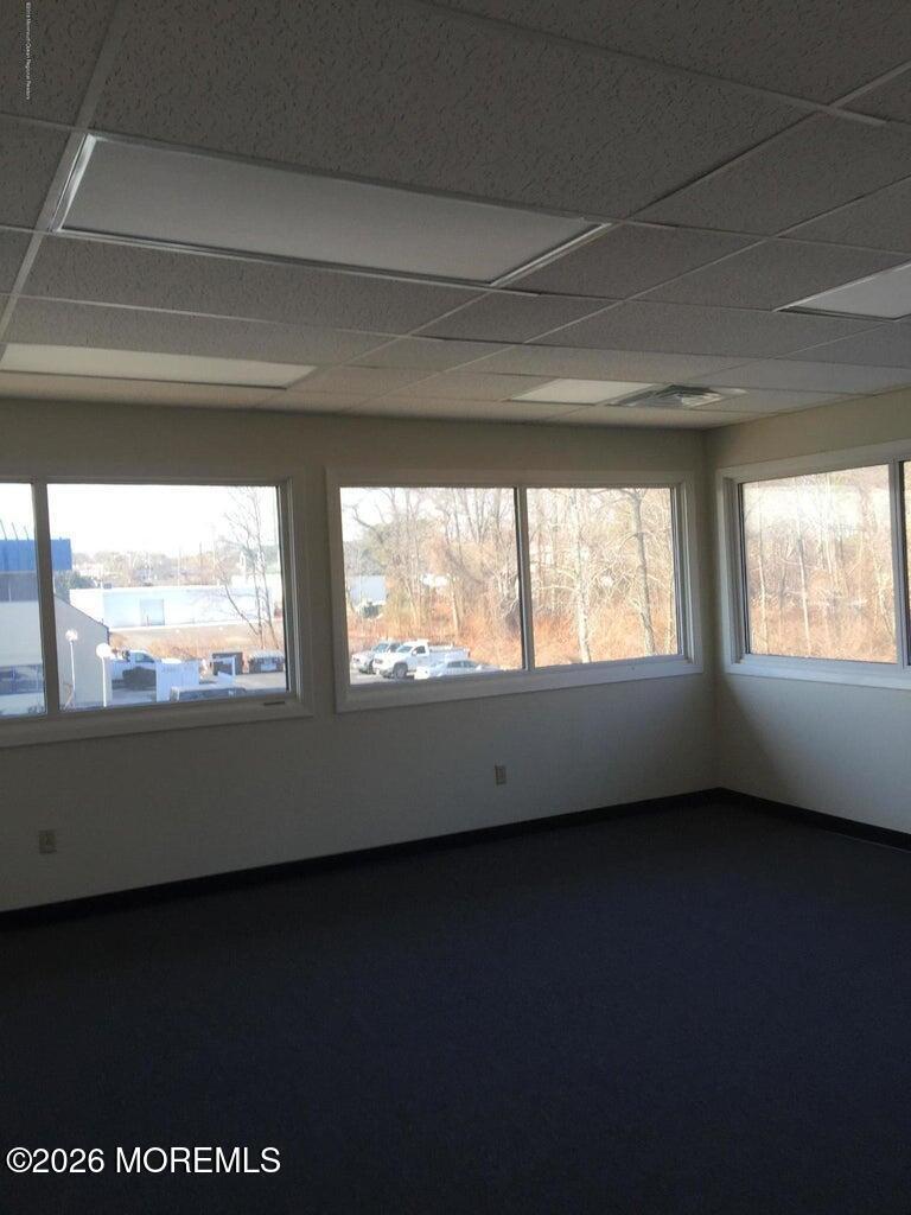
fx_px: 1018
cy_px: 608
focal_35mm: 29
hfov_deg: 48.2
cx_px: 456
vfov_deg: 61.7
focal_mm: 4.15
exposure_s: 1/145
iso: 32
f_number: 2.2
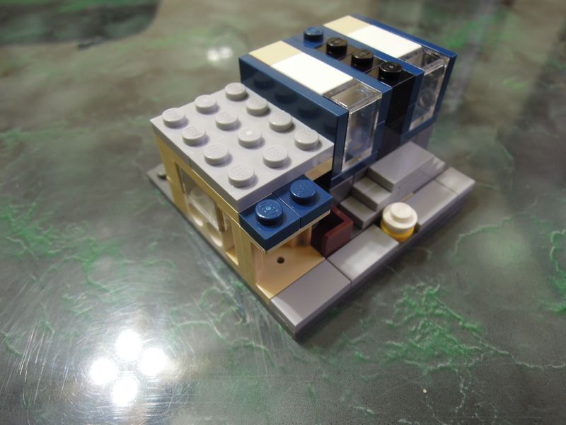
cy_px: 212
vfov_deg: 56.8
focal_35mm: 24
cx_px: 283
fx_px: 392
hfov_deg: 71.6
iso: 160
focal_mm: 4.3
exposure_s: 1/8
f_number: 2.5
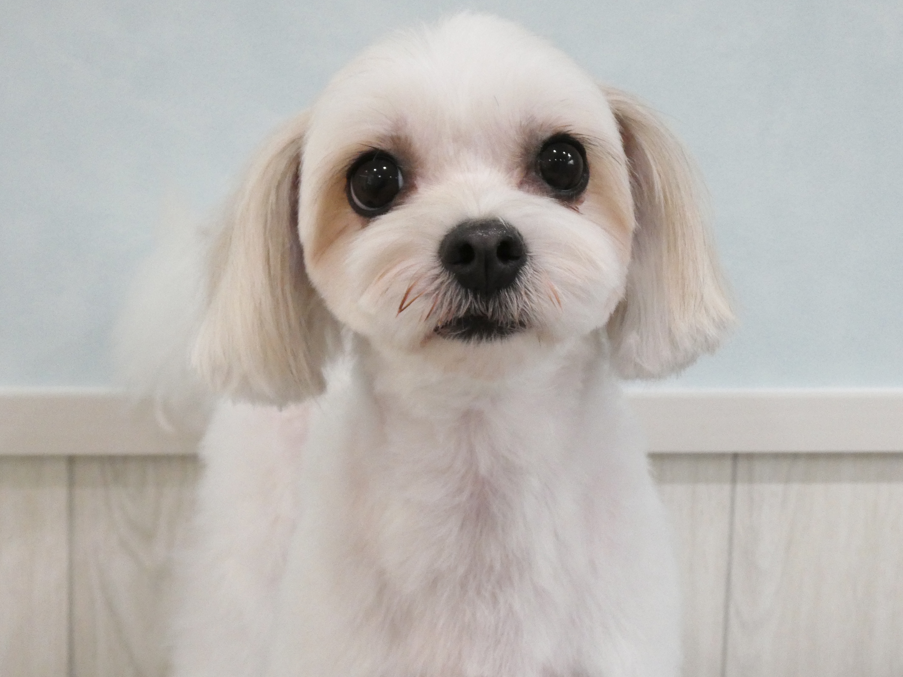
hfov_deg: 29.4
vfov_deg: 22.3
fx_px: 1722
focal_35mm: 66
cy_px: 323
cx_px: 445
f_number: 4.3
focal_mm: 10.9
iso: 500
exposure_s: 1/80
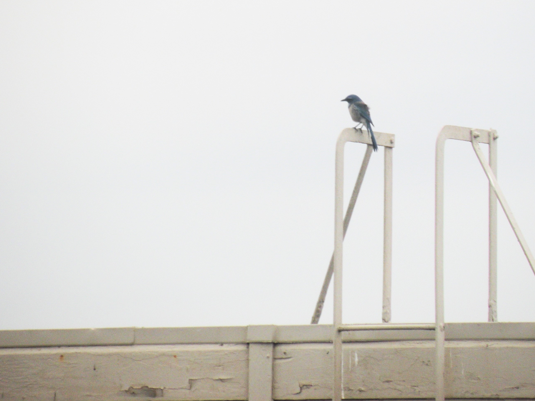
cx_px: 328
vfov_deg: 2.2
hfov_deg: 2.9
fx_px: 10571
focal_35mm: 684
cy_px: 129
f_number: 4.5
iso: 66
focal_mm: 84.2
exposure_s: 1/145
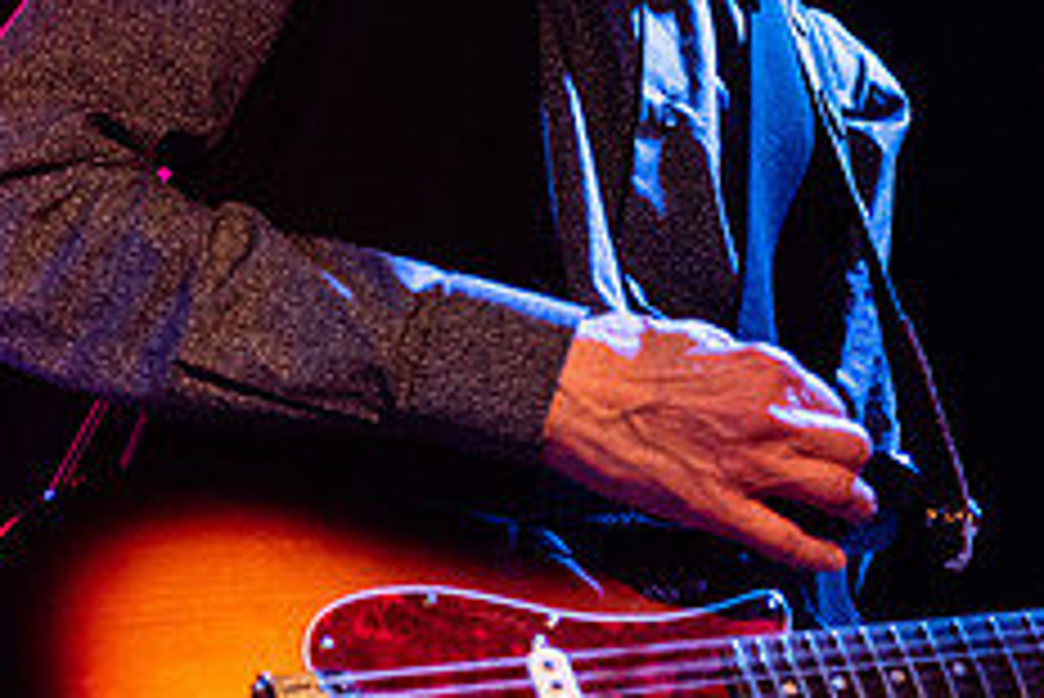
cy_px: -2
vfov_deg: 8.3
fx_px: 4788
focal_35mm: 165
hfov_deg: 12.3
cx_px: 972
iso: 2000
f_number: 3.2
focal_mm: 66
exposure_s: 1/160
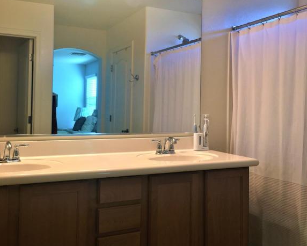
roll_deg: -1.4
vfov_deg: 39.1
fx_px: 345
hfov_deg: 47.9
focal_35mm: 38
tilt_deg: +2.6
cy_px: 105
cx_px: 153
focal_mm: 4.15
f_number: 2.2
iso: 32
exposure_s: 1/60
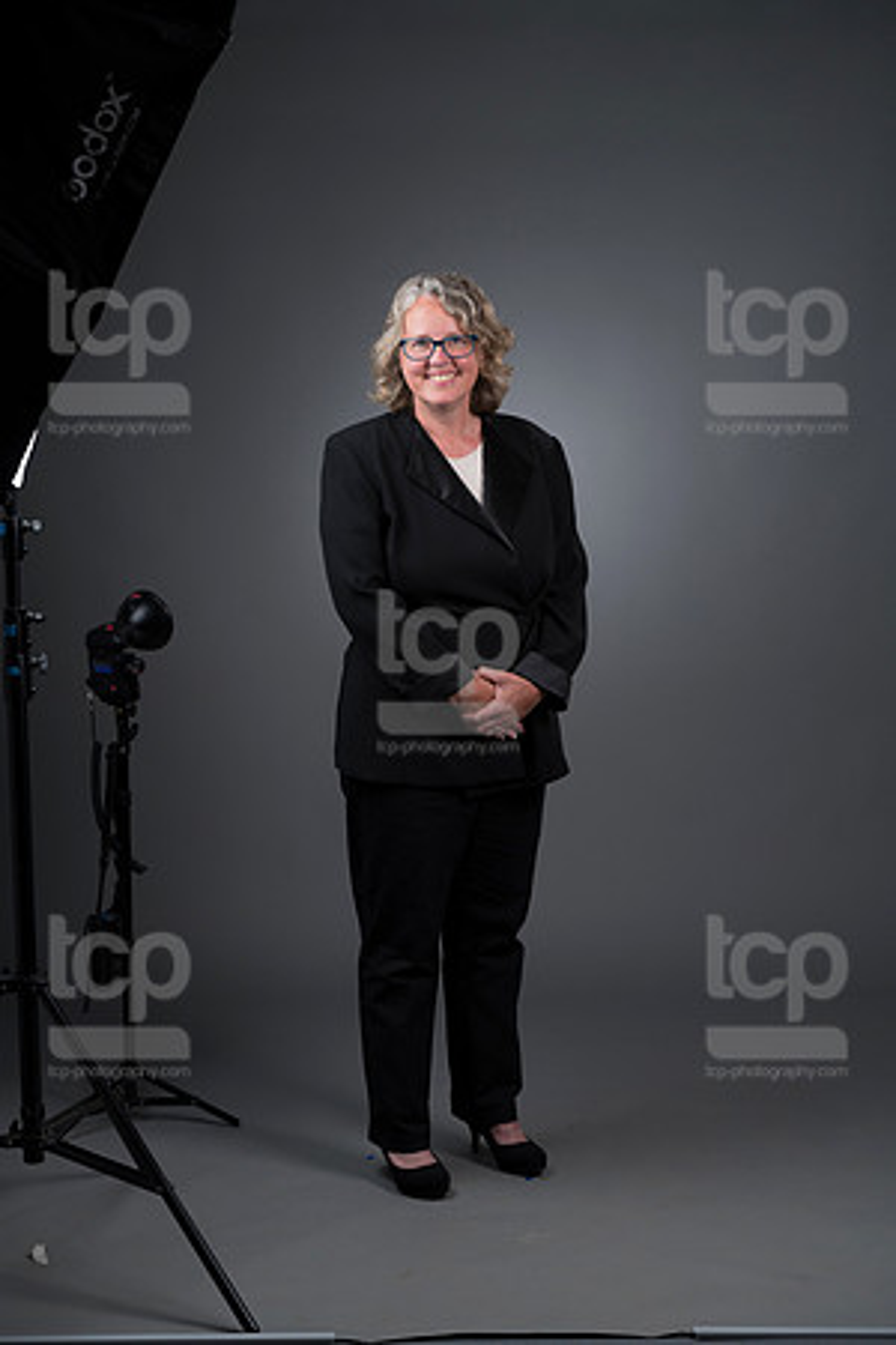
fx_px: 2986
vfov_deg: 25.4
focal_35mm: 80
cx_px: 448
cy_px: 672
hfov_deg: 17.1
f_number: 5.6
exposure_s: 1/250
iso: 160
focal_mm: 80
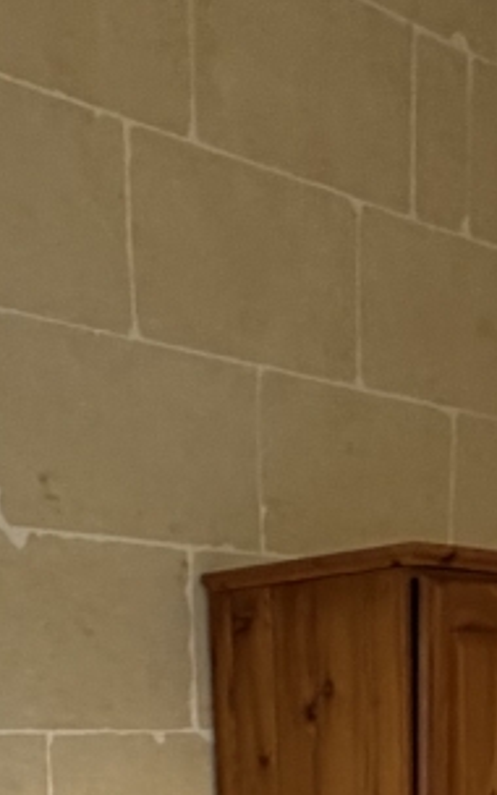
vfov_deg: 19.5
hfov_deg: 16.7
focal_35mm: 78
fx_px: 1690
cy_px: 1444
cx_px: 220
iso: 200
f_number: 2.2
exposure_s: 1/50
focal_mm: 2.22
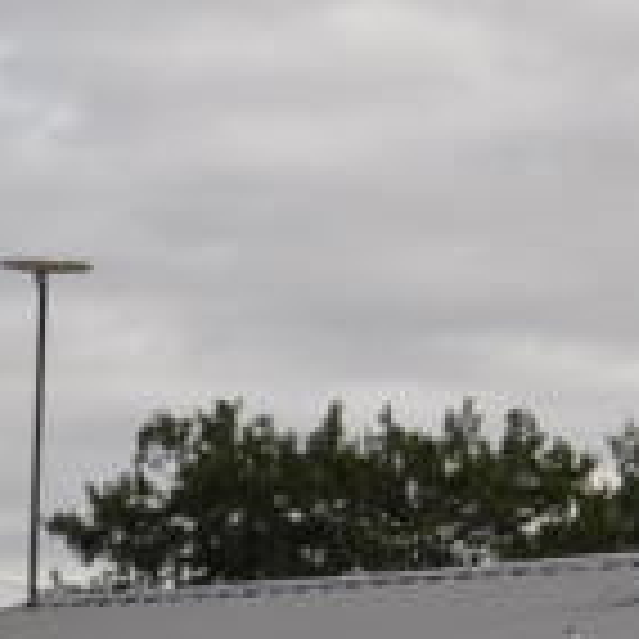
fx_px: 4980
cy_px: 608
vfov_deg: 7.3
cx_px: 356
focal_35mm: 238
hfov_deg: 7.3
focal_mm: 23
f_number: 13
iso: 200
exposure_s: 1/200
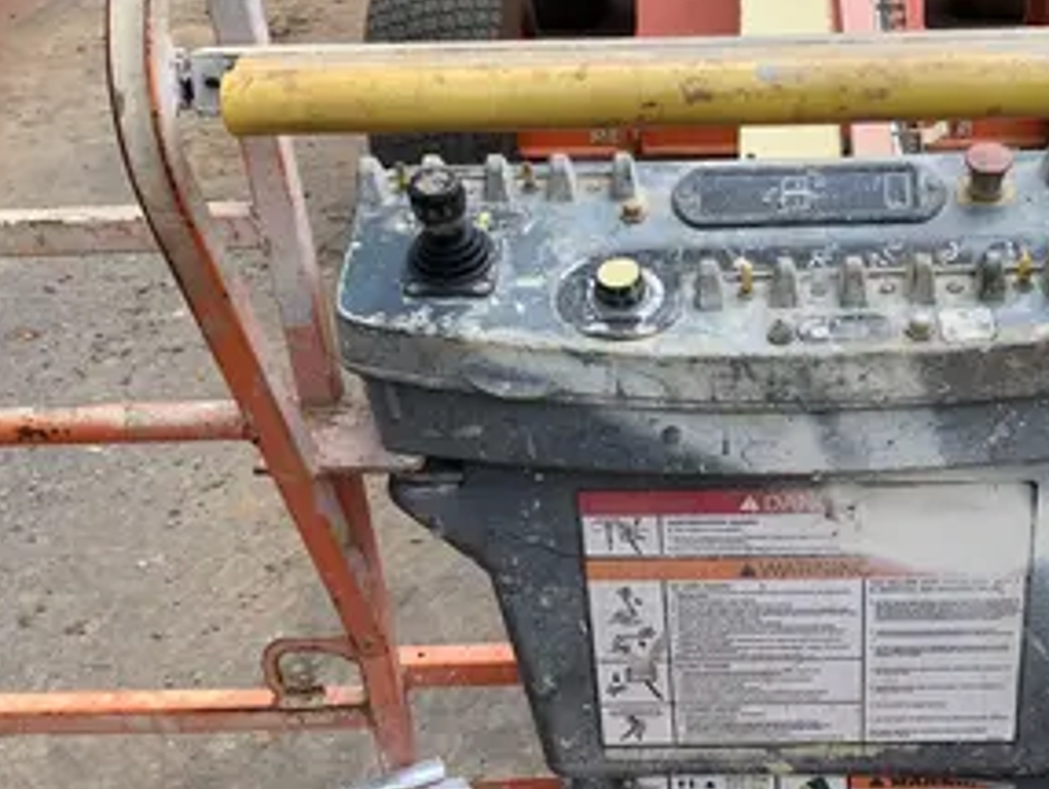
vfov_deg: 29.1
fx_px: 1516
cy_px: 435
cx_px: 763
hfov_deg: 37.4
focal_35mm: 50
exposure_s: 1/716
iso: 25
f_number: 1.8
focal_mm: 4.25
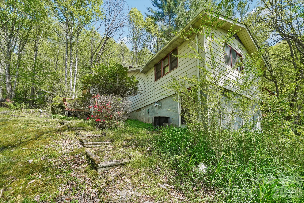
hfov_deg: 100.4
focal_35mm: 15
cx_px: 152
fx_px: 127
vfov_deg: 77.3
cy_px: 102
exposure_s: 1/60
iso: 100
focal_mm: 10
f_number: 8
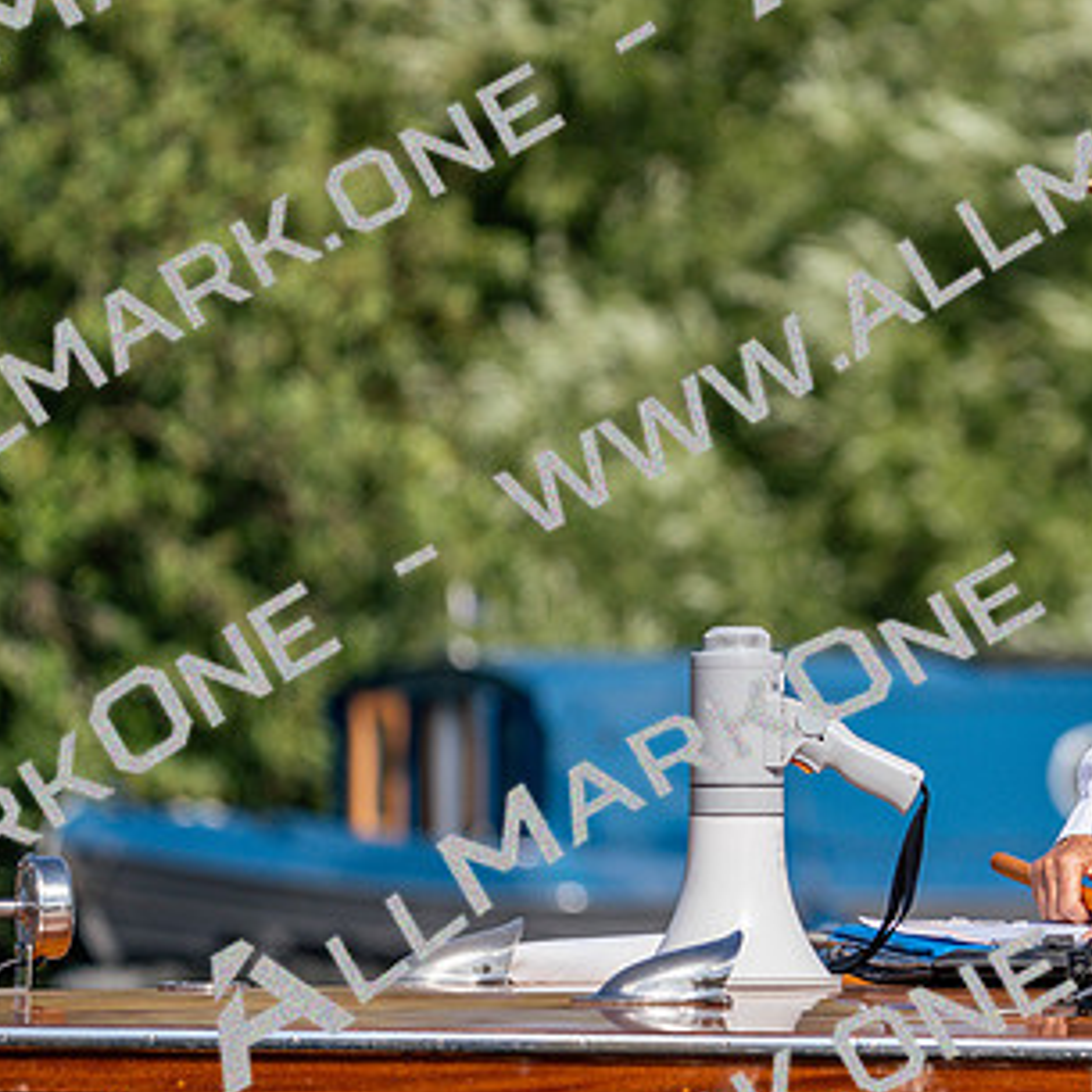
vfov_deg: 4.2
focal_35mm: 415
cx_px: 938
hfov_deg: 4.2
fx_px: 14811
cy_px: 542
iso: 160
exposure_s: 1/1600
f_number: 5.6
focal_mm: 257
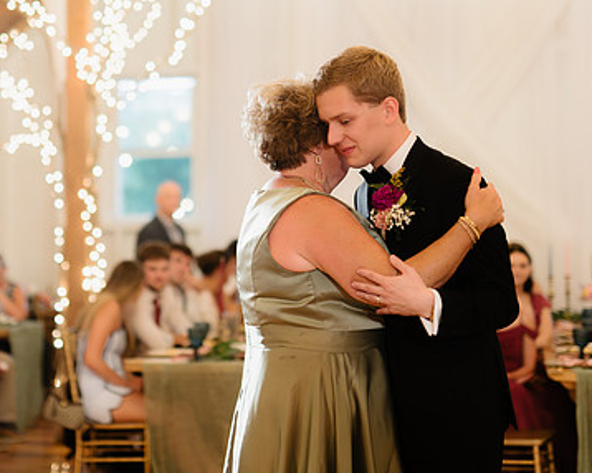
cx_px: 155
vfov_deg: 20.1
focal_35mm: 76
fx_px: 1331
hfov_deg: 24.8
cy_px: 182
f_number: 1.8
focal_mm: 50
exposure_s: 1/200
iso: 800
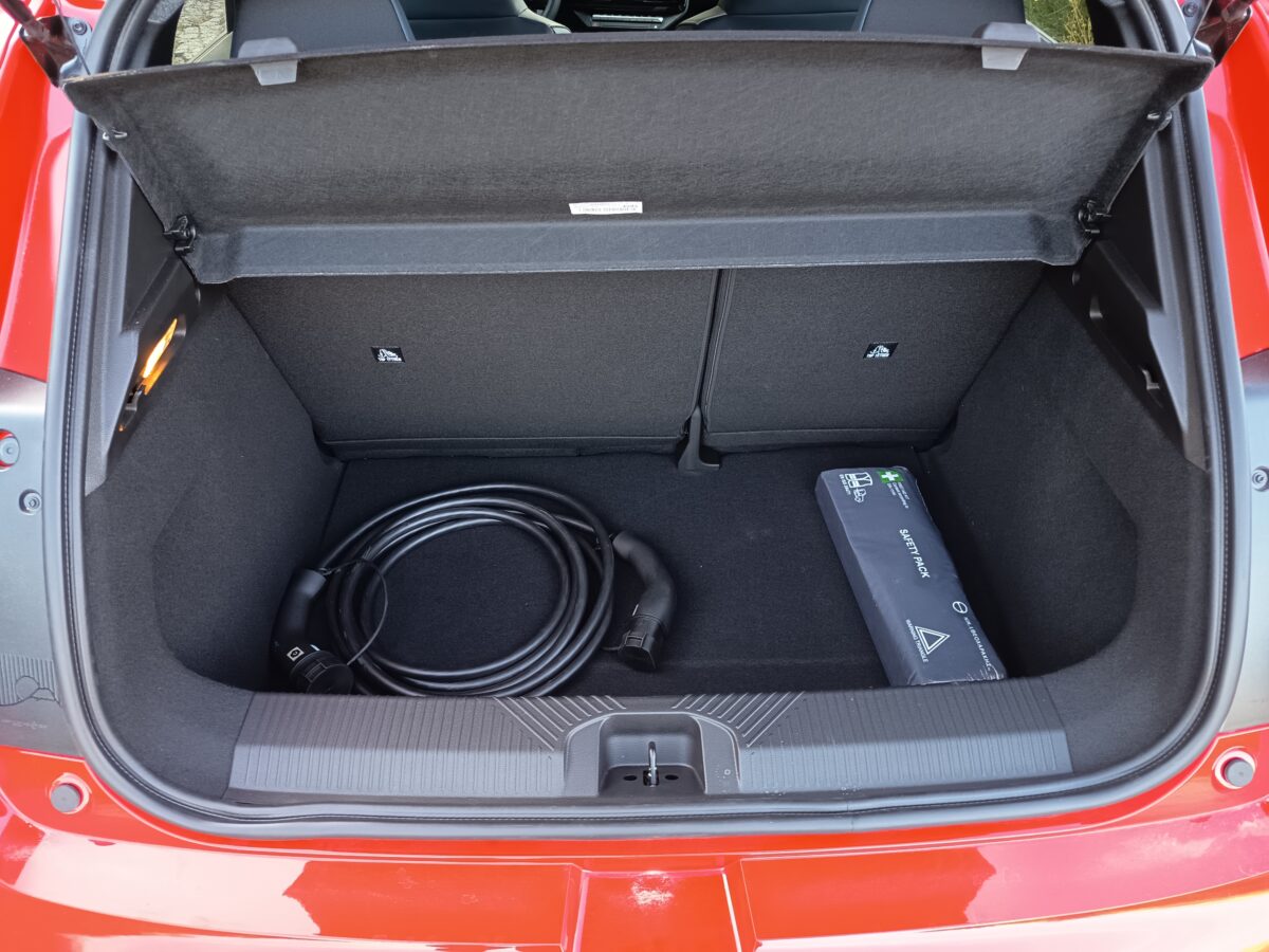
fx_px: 880
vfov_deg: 56.8
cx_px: 634
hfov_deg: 71.6
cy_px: 476
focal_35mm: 24
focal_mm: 5.24
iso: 450
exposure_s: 1/50
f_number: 1.7
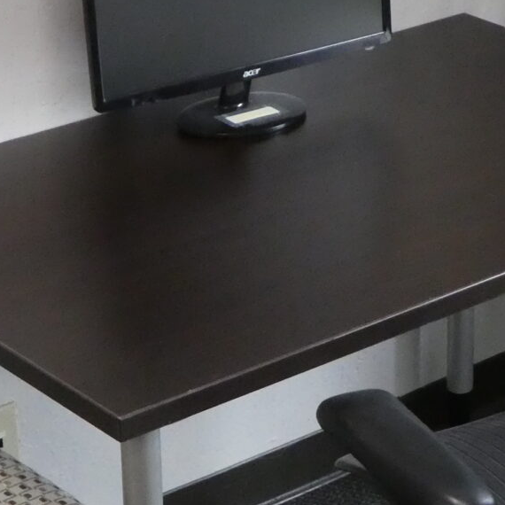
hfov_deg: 13.3
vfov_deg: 13.3
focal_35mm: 131
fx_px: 2162
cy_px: 252
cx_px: 330
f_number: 3.6
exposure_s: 1/80
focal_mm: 5.8
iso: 800
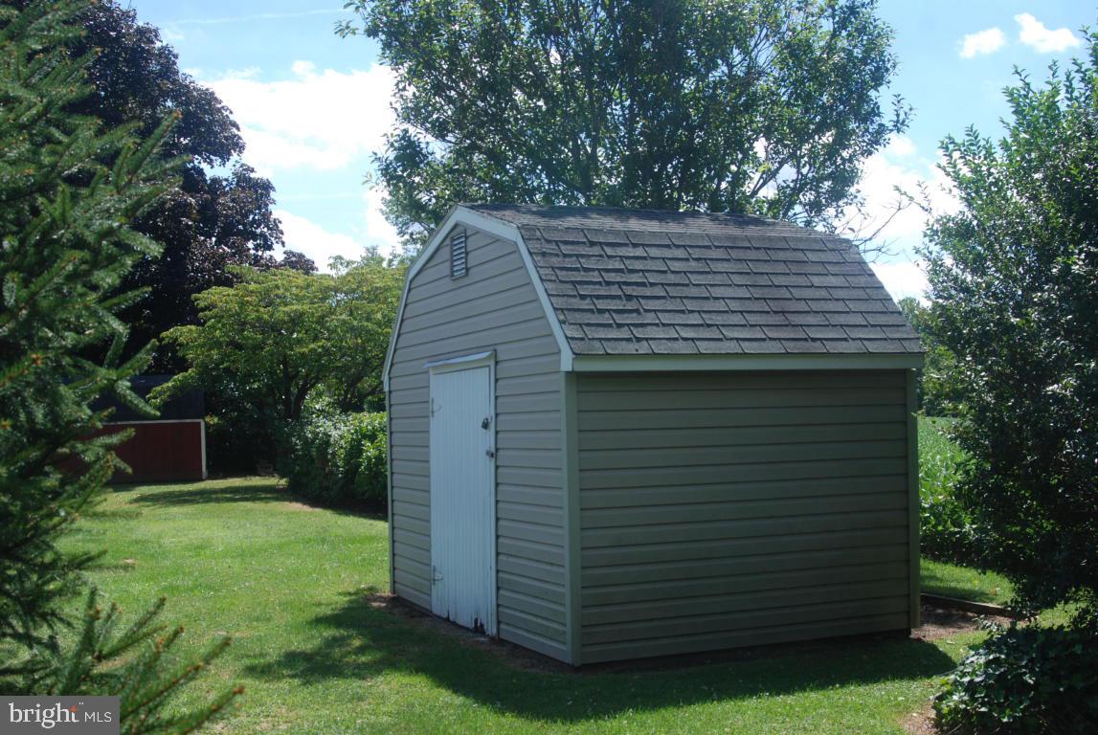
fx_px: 1283
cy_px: 368
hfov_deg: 46.3
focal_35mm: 42
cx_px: 549
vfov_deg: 32.0
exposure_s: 1/160
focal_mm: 28
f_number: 6.3
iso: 100
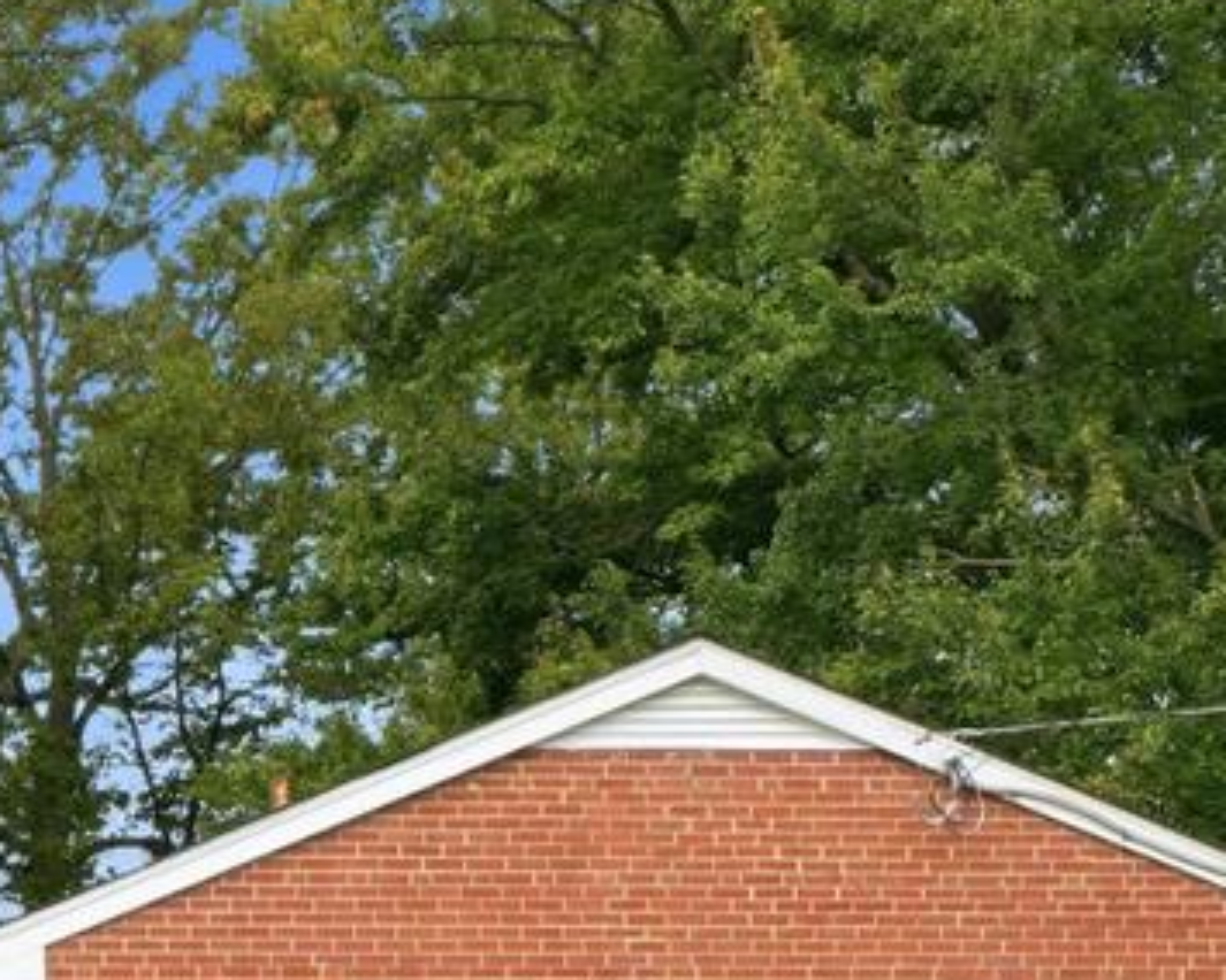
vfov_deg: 17.6
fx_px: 2903
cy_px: 1387
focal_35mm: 80
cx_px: -459
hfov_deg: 21.1
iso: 200
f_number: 11
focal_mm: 14
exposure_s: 1/100
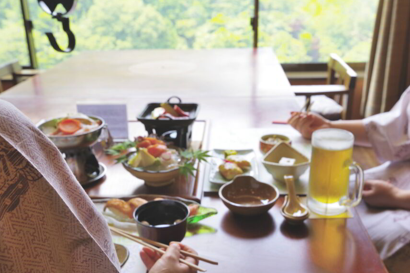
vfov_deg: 31.9
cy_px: 159
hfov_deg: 46.4
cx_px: 196
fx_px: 478
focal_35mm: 42
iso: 400
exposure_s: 1/40
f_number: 9
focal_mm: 30
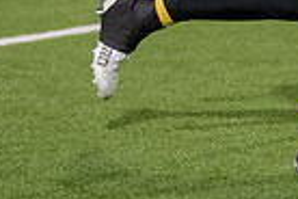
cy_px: -173
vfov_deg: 2.2
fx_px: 5049
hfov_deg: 3.4
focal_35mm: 610
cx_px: 540
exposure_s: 1/1250
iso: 4000
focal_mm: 116
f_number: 2.8
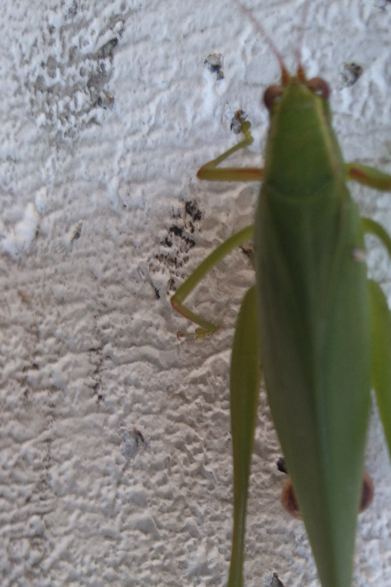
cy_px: 417
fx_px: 863
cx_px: 352
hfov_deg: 24.8
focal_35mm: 53
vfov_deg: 36.9
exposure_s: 1/100
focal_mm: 3.65
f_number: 2.2
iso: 96
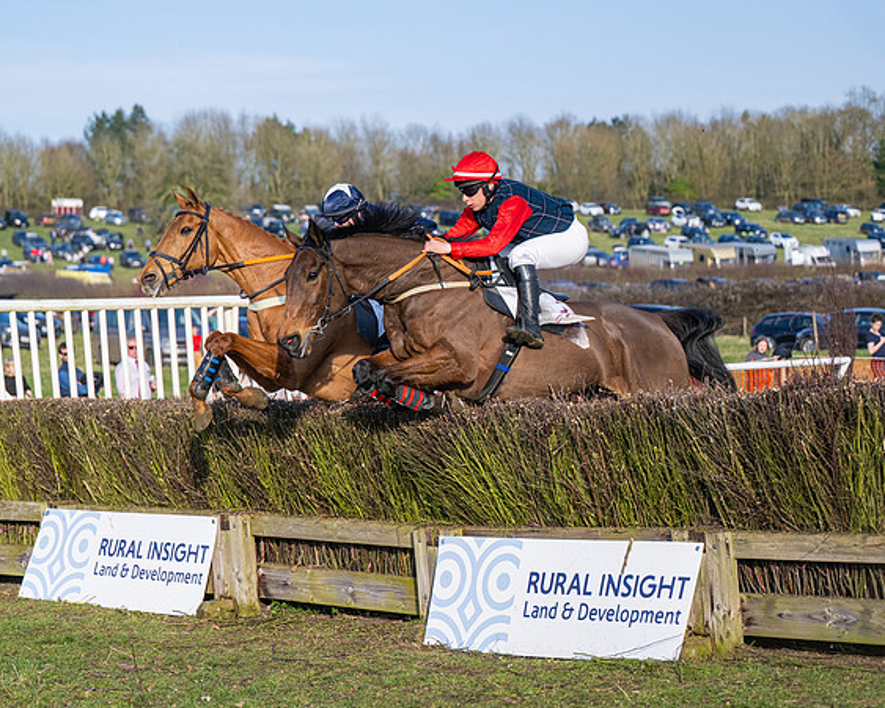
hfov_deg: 20.7
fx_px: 2419
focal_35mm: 92
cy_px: 301
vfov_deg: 16.6
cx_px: 374
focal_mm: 70
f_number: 2.8
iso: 400
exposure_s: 1/5000
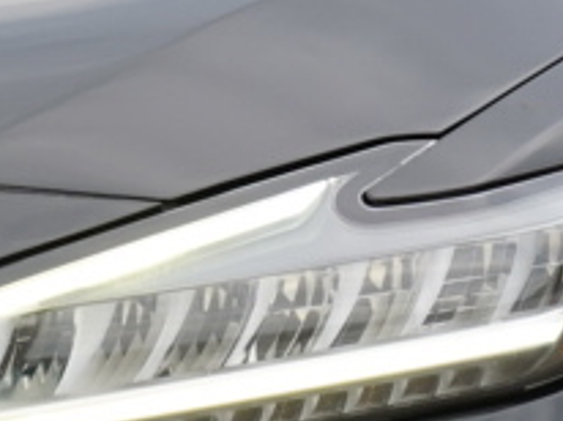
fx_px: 10429
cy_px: 134
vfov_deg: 2.3
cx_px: 312
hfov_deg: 3.1
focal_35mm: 642
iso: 250
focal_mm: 85
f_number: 4
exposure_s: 1/160
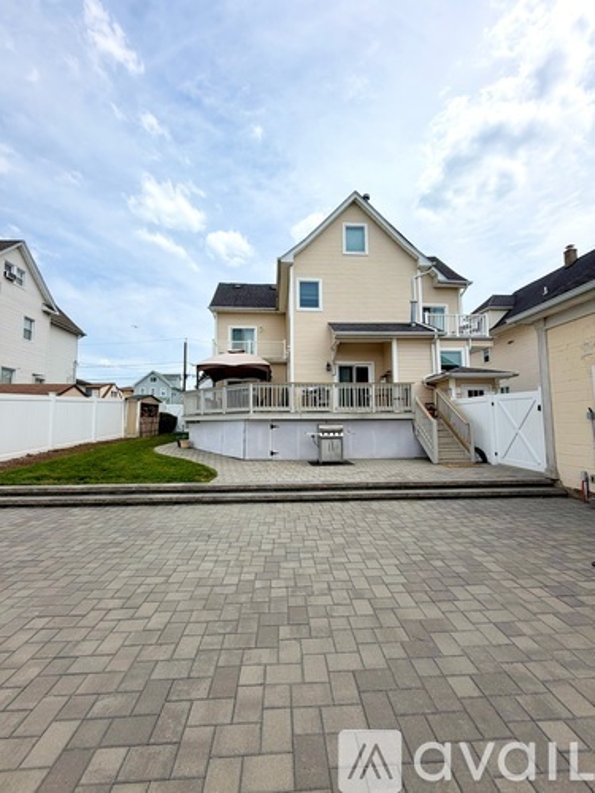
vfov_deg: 102.1
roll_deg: +0.1
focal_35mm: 14
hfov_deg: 85.7
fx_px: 321
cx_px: 298
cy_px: 396
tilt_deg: +4.9
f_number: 2.2
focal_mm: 2.22
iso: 20
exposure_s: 1/1534
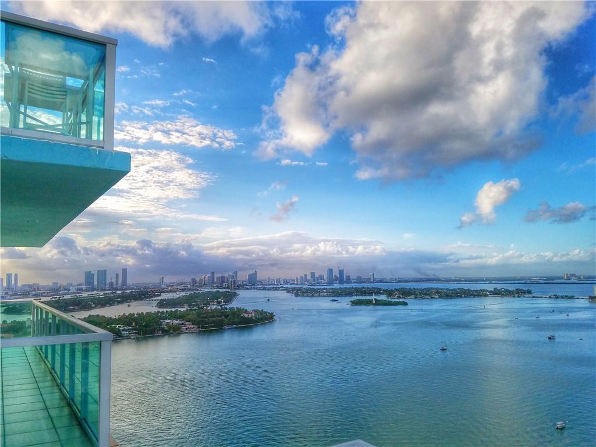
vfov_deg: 53.1
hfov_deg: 67.3
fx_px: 448
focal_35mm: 26
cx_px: 298
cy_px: 224
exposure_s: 1/2576
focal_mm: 4.2
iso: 50
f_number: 1.7
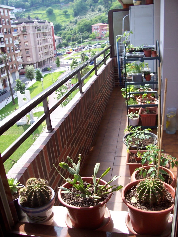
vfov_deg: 54.0
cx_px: 89
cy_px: 118
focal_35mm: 34
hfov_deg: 41.8
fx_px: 233
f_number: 2.7
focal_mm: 5.6
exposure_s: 1/350
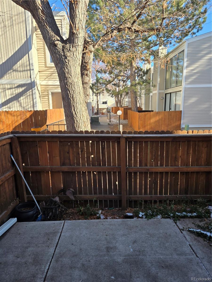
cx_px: 106
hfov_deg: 58.9
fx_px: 188
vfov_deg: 73.9
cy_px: 141
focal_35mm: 23
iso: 25
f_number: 1.8
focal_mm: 5.4
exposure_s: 1/606
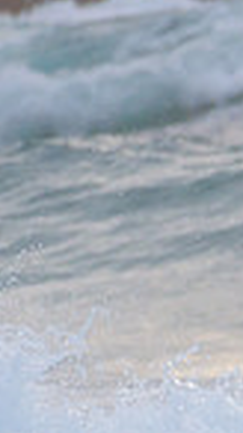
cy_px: 447
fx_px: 29244
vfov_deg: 0.8
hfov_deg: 0.5
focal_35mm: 2550
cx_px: 617
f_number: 5.6
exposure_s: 1/1250
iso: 400
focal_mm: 500
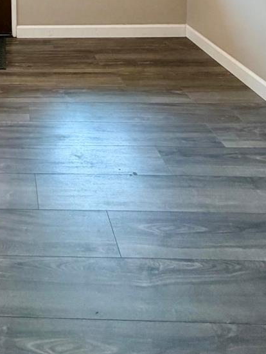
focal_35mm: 38
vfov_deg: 36.6
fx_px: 389
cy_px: -79
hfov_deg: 33.6
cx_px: -16
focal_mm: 2.22
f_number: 2.2
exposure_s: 1/121
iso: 320
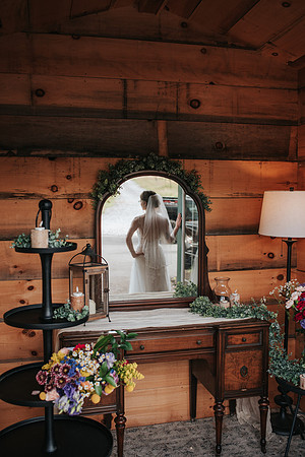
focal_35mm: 35
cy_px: 228
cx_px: 152
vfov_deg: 54.4
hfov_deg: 37.9
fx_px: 445
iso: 640
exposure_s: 1/800
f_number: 3.2
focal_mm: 35
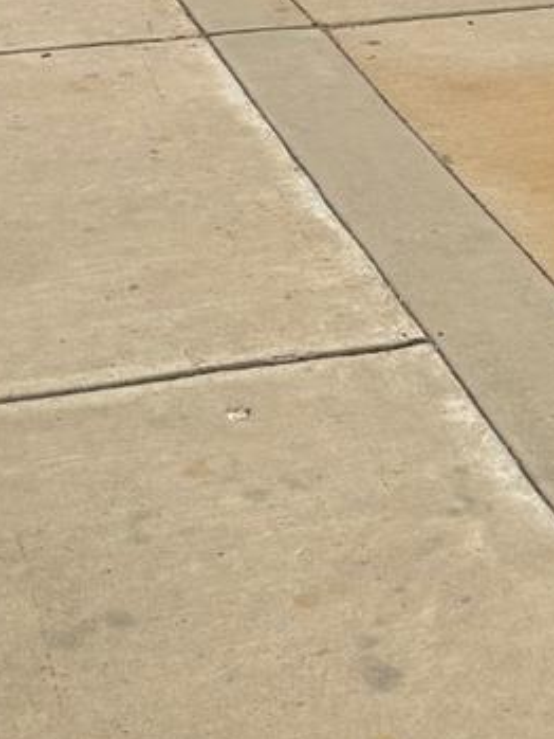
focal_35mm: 103
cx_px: 485
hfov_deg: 14.2
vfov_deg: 17.6
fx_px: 2197
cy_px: -289
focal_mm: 6.76
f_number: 1.78
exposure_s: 1/9091
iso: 80
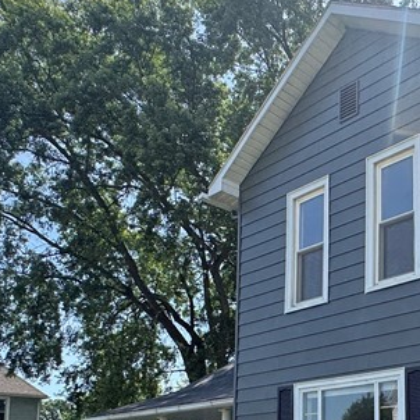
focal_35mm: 42
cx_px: 412
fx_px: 577
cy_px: 385
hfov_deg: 36.4
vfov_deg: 37.2
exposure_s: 1/664
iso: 50
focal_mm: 2.22
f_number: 2.2
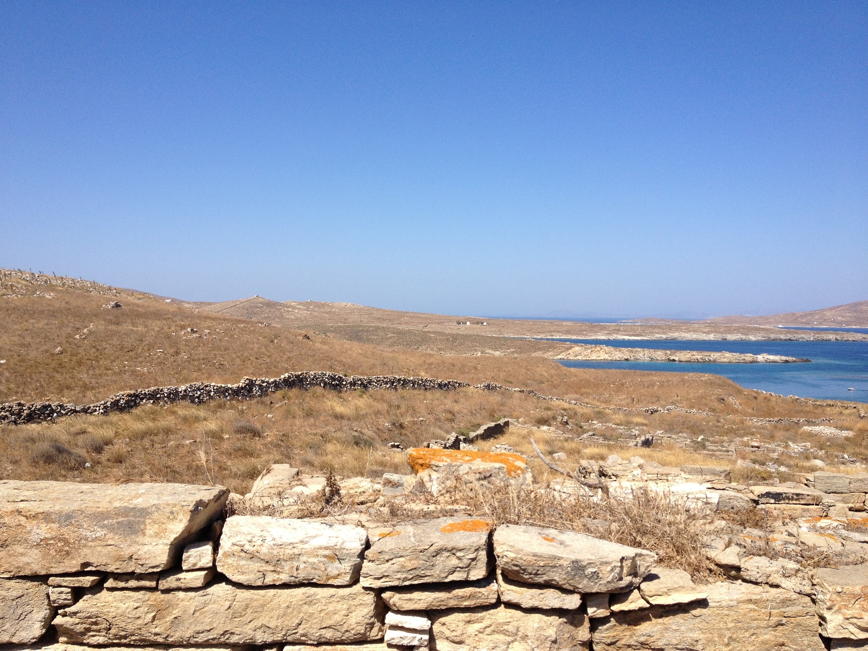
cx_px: 434
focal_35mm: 35
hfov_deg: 52.6
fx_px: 878
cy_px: 326
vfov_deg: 40.7
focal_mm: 4.28
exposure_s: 1/1972
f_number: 2.4
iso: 50
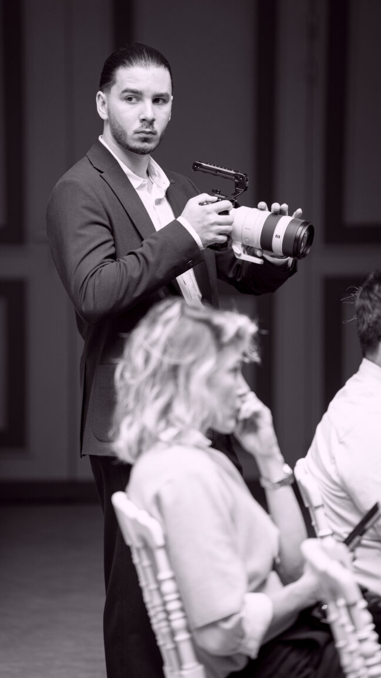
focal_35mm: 210
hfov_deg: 5.8
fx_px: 3773
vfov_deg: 10.3
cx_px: 155
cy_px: 339
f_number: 2.8
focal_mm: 200
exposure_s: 1/250
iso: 320
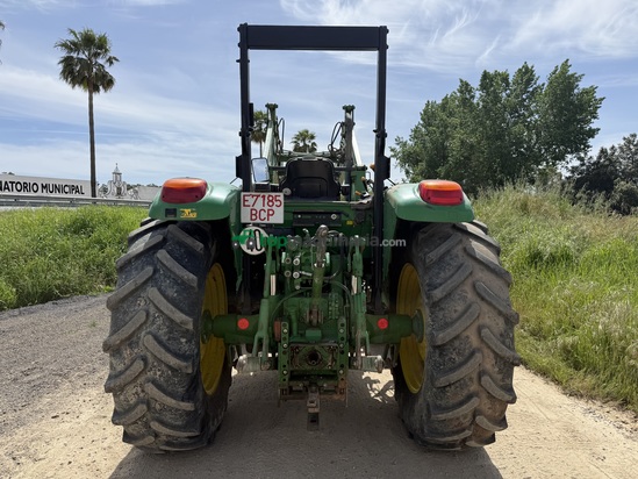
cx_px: 319
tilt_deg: -4.4
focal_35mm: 24
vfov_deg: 56.8
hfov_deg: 71.6
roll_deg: +0.2
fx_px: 442
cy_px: 240
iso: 80
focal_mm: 6.76
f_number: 1.78
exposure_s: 1/5319
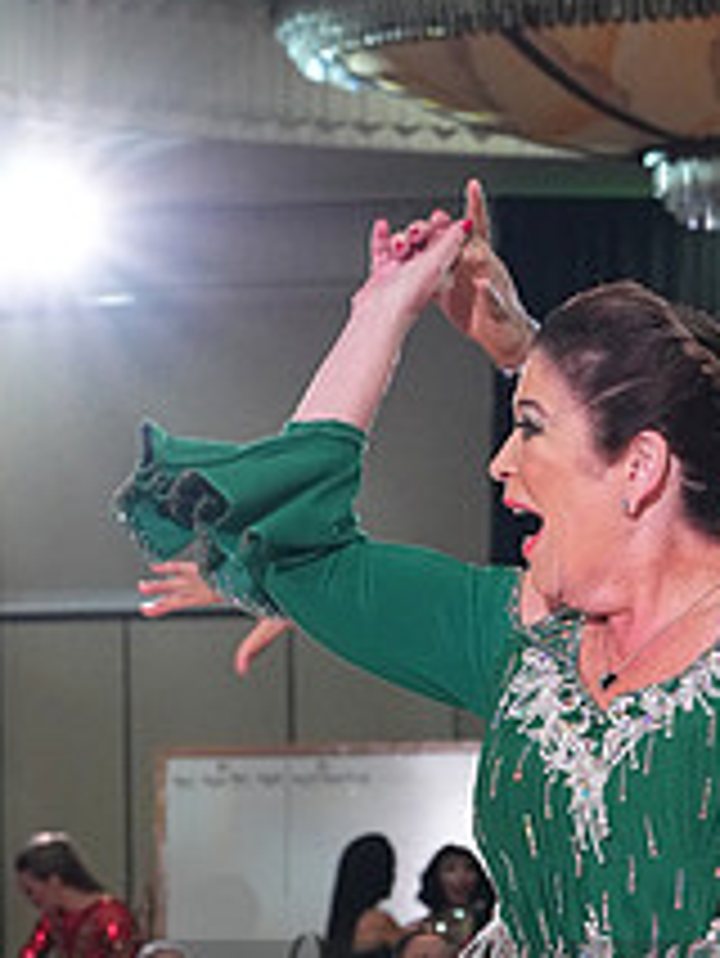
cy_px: 1093
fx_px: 5070
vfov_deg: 10.6
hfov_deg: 8.1
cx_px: 718
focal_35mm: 183
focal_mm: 70
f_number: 6.3
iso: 5000
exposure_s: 1/320
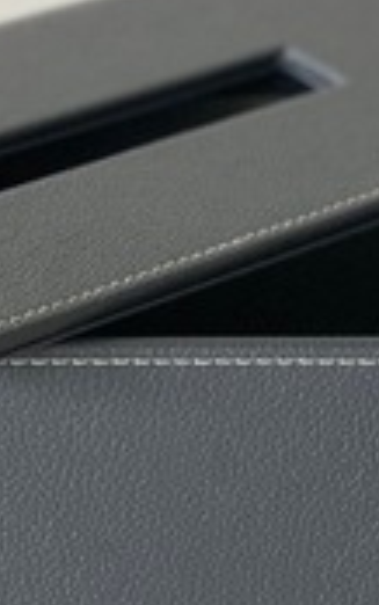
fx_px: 2607
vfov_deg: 13.2
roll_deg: -2.2
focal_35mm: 158
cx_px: 268
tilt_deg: -29.3
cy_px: 273
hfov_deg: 8.3
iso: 200
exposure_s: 1/40
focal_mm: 6
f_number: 2
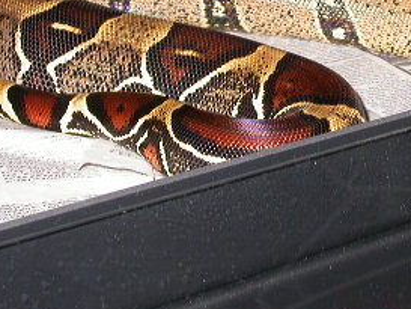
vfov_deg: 10.4
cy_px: 115
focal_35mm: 143
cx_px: 400
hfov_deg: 13.6
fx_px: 1699
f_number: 3.1
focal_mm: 12.7
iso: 100
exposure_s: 1/60.3
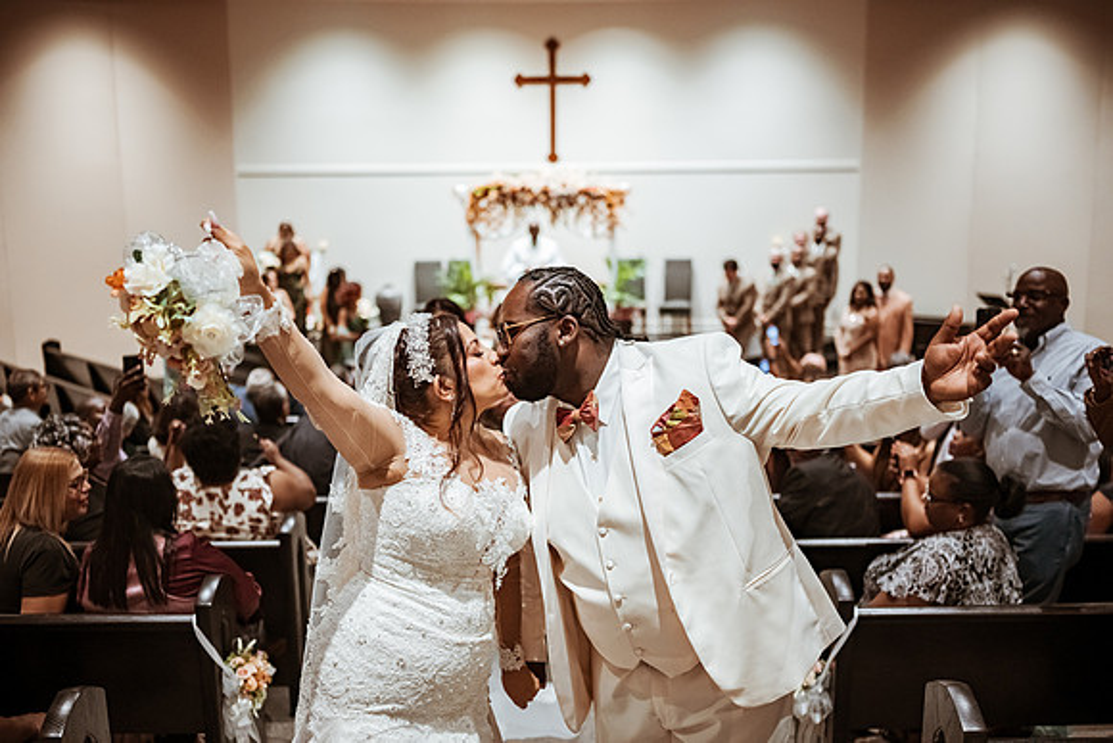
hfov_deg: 54.4
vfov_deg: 37.9
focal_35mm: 35
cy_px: 372
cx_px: 556
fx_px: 1082
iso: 1000
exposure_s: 1/500
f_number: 1.8
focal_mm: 35
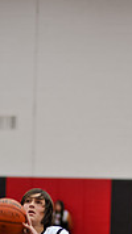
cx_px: 18
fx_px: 1401
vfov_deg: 9.4
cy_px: 288
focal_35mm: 225
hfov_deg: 5.4
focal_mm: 85
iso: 1000
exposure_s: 1/500
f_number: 2
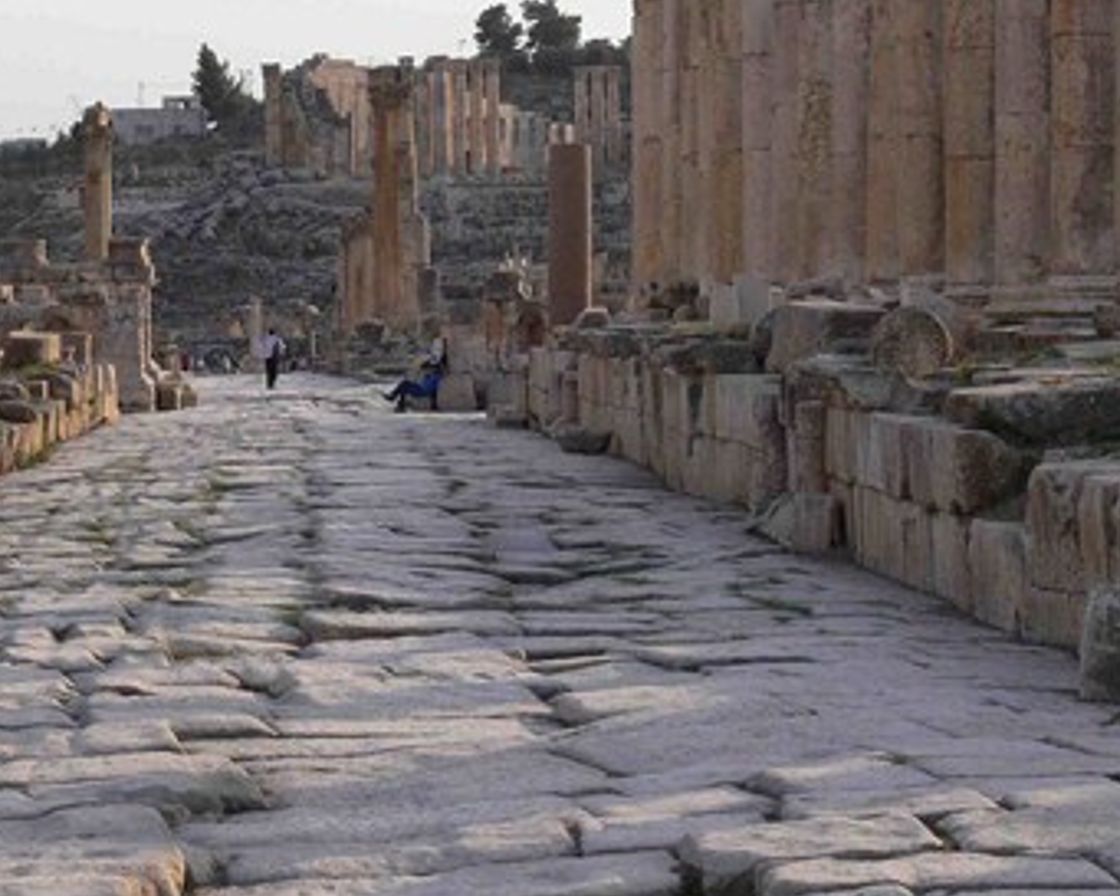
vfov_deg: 11.8
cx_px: 558
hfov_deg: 14.8
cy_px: 230
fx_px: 4310
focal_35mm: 130
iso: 100
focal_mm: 15.1
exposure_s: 1/400
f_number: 5
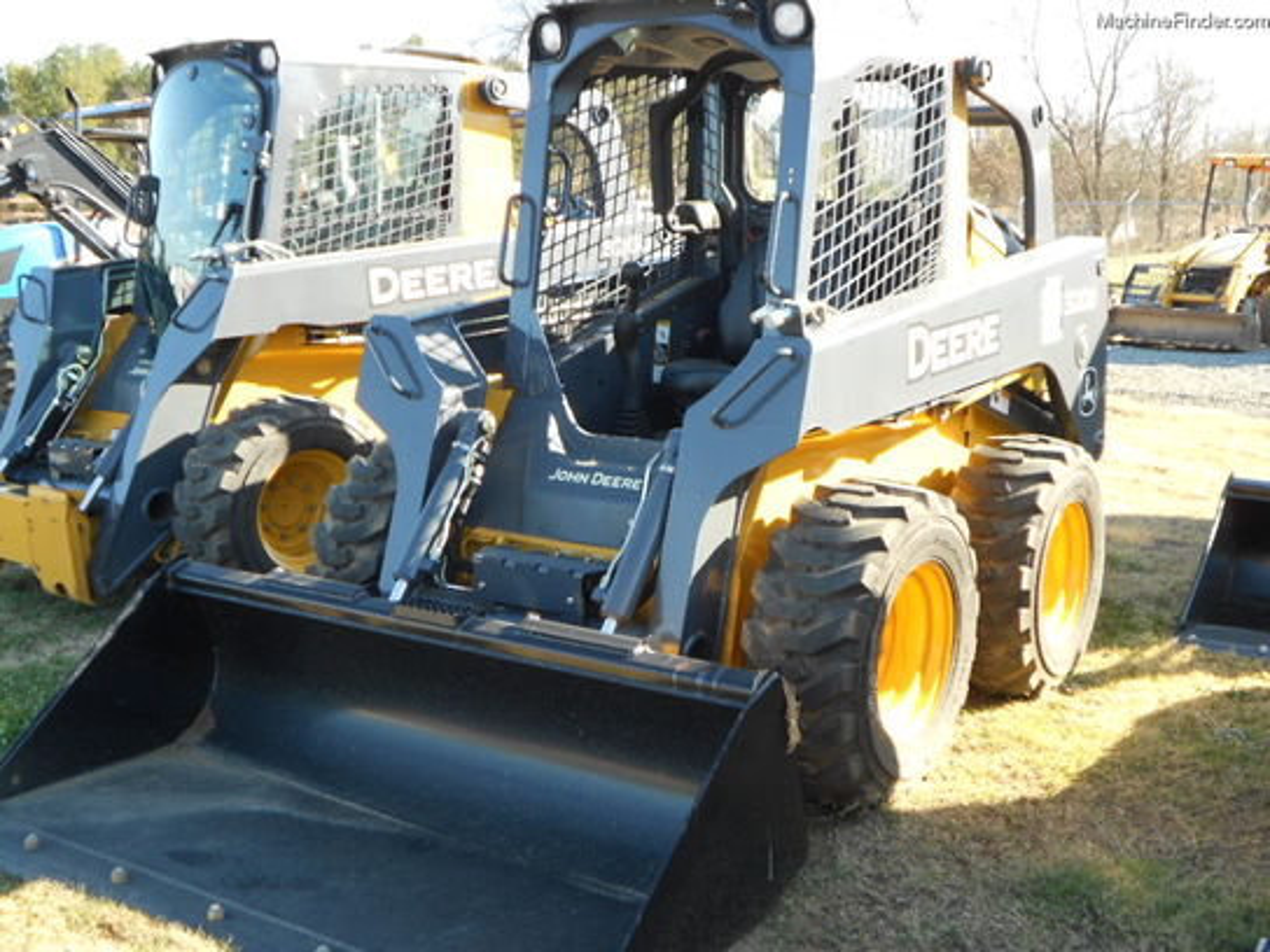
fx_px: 1578
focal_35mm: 43
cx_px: 635
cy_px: 476
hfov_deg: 43.9
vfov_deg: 33.6
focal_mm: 7.7
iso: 125
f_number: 4.2
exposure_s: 1/125
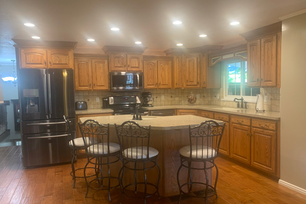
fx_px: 238
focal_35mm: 28
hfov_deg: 65.5
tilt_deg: -3.7
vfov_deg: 46.4
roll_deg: +1.9
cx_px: 155
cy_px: 103
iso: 160
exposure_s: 1/60
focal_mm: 4.25
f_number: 1.8
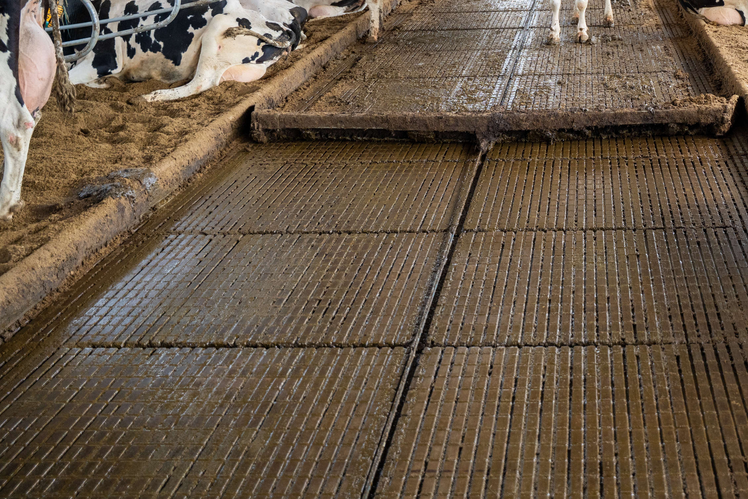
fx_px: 1007
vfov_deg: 27.4
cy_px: 124
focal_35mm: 48
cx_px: 550
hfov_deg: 39.8
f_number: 2.8
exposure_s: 1/320
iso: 1600
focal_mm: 31.3
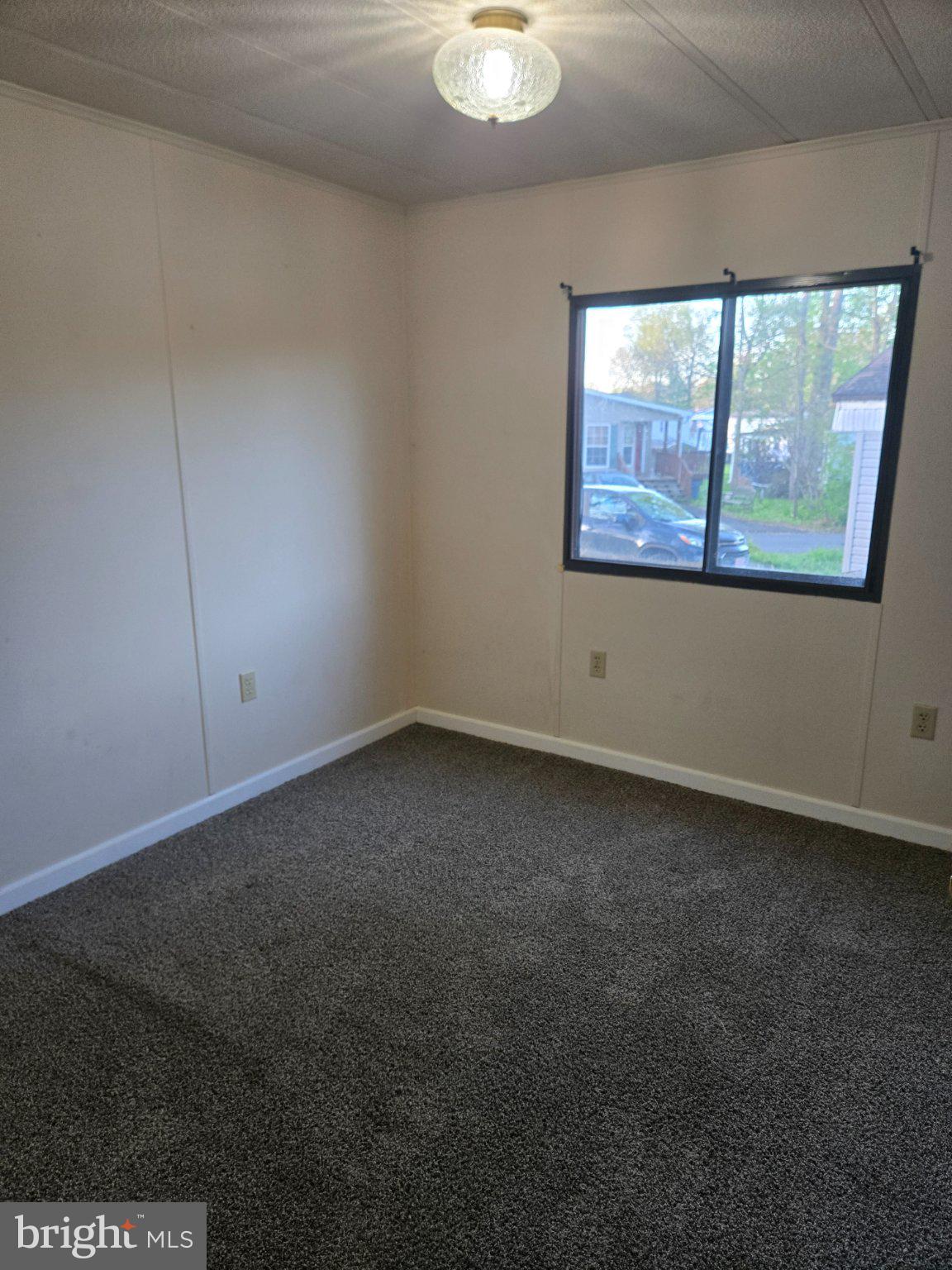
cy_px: 635
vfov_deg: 73.9
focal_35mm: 23
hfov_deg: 58.9
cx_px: 476
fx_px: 843
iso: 200
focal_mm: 5.4
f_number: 1.8
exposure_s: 1/120
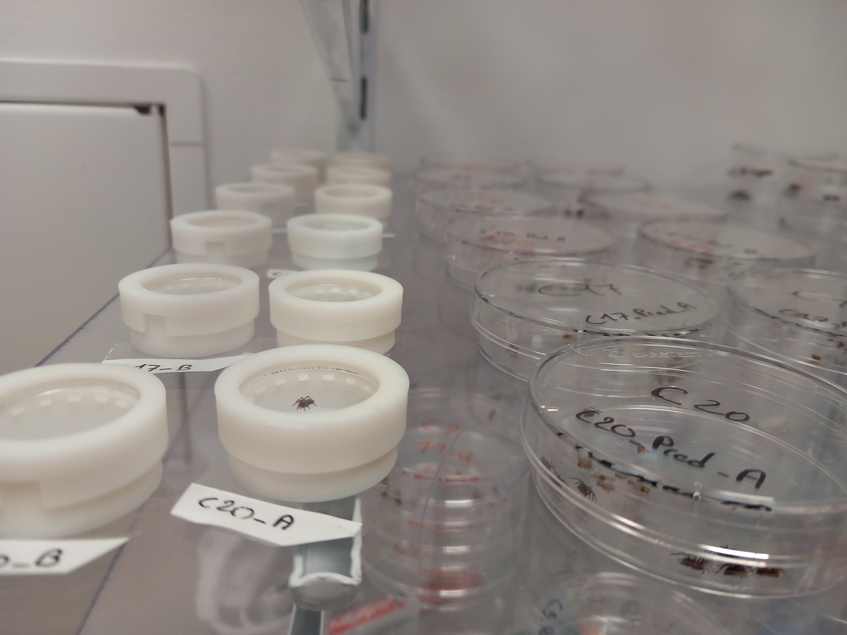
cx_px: 424
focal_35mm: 27
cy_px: 318
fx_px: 661
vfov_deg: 51.4
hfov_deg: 65.3
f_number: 1.8
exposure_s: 1/50
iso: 50
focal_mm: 4
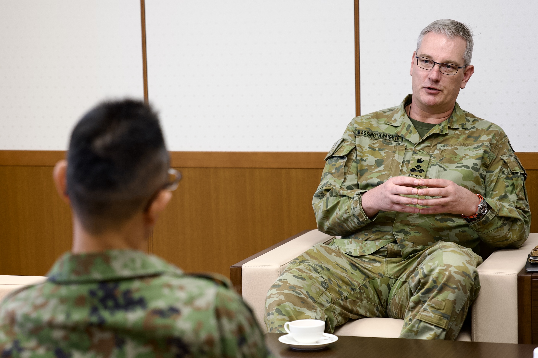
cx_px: 269
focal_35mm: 70
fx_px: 1046
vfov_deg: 19.5
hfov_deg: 28.8
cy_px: 179
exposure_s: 1/250
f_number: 2.8
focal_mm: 70
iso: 400
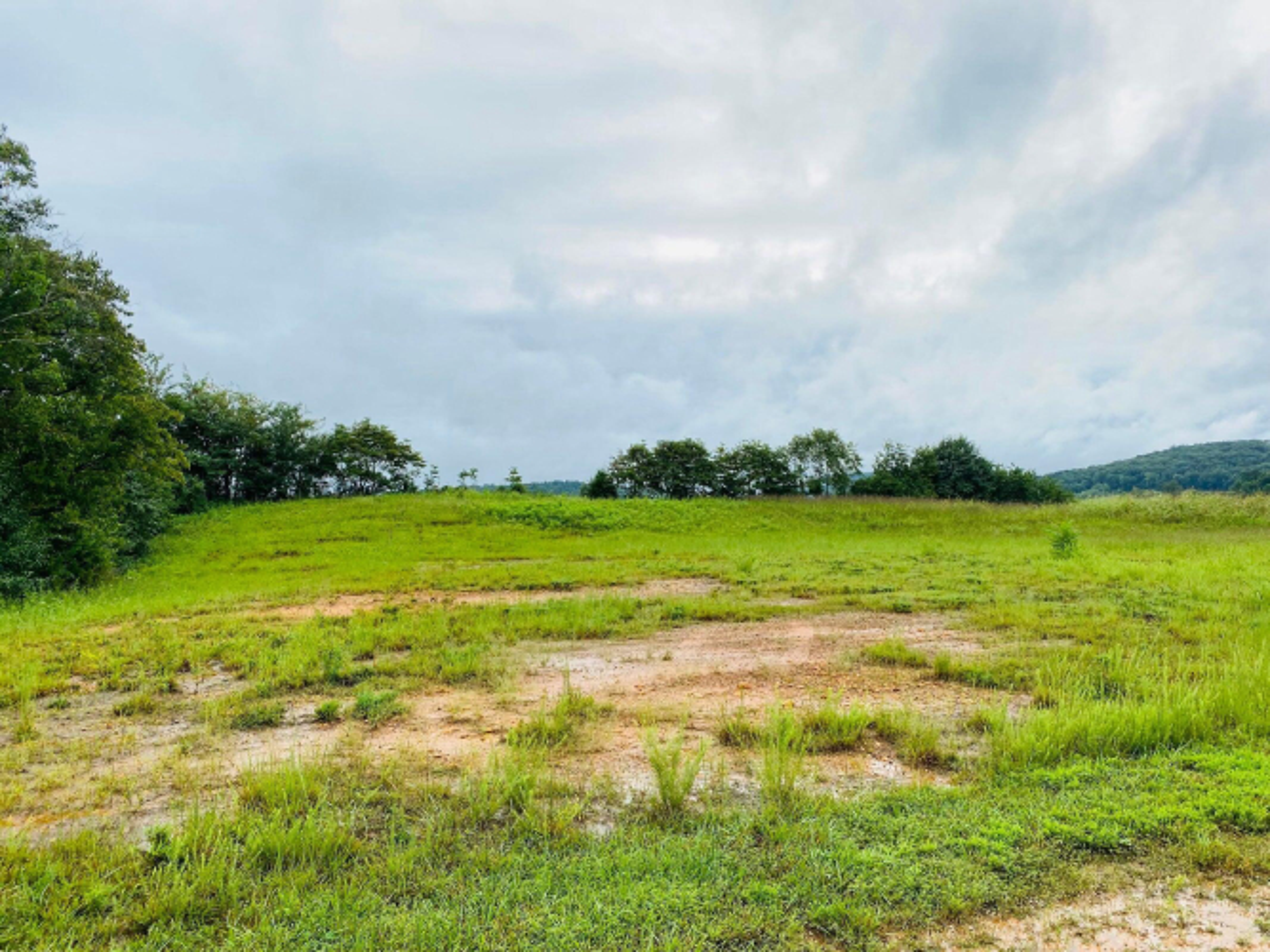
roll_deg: +0.9
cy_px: 476
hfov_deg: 67.3
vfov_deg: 53.0
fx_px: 954
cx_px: 635
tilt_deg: +2.7
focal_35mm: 26
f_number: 1.8
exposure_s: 1/912
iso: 32
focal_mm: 4.25
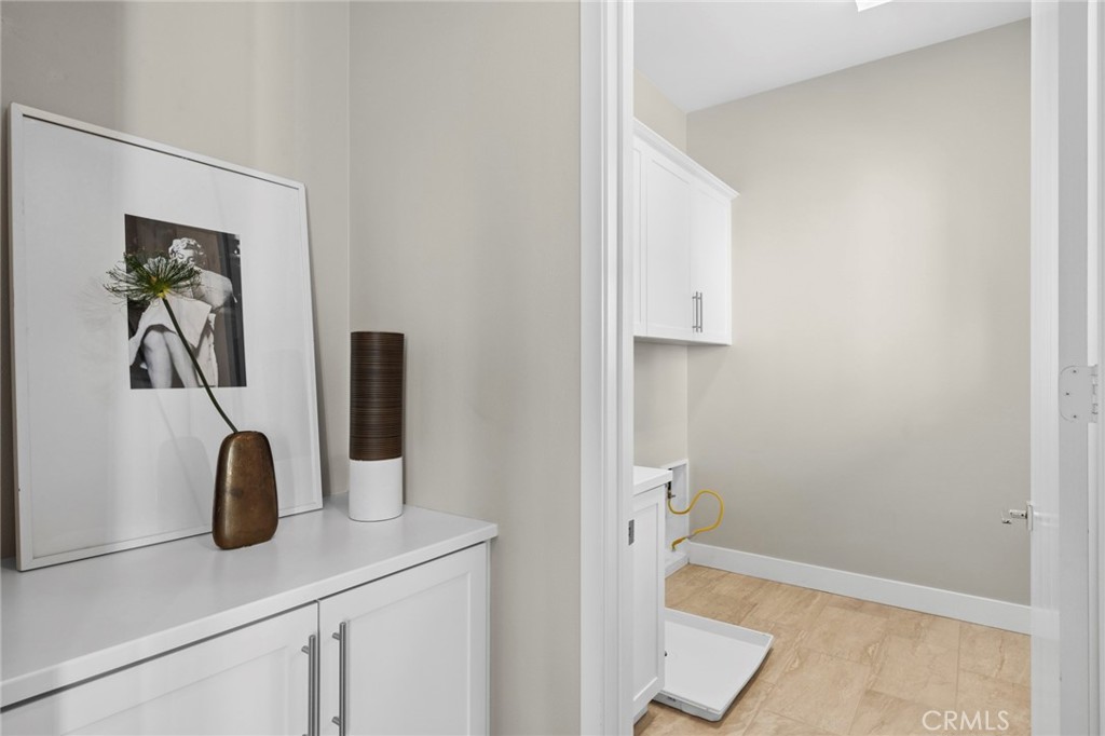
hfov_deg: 86.9
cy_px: 368
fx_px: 583
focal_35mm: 19
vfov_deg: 64.5
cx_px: 552
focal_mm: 19
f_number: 9
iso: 200
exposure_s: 1/20
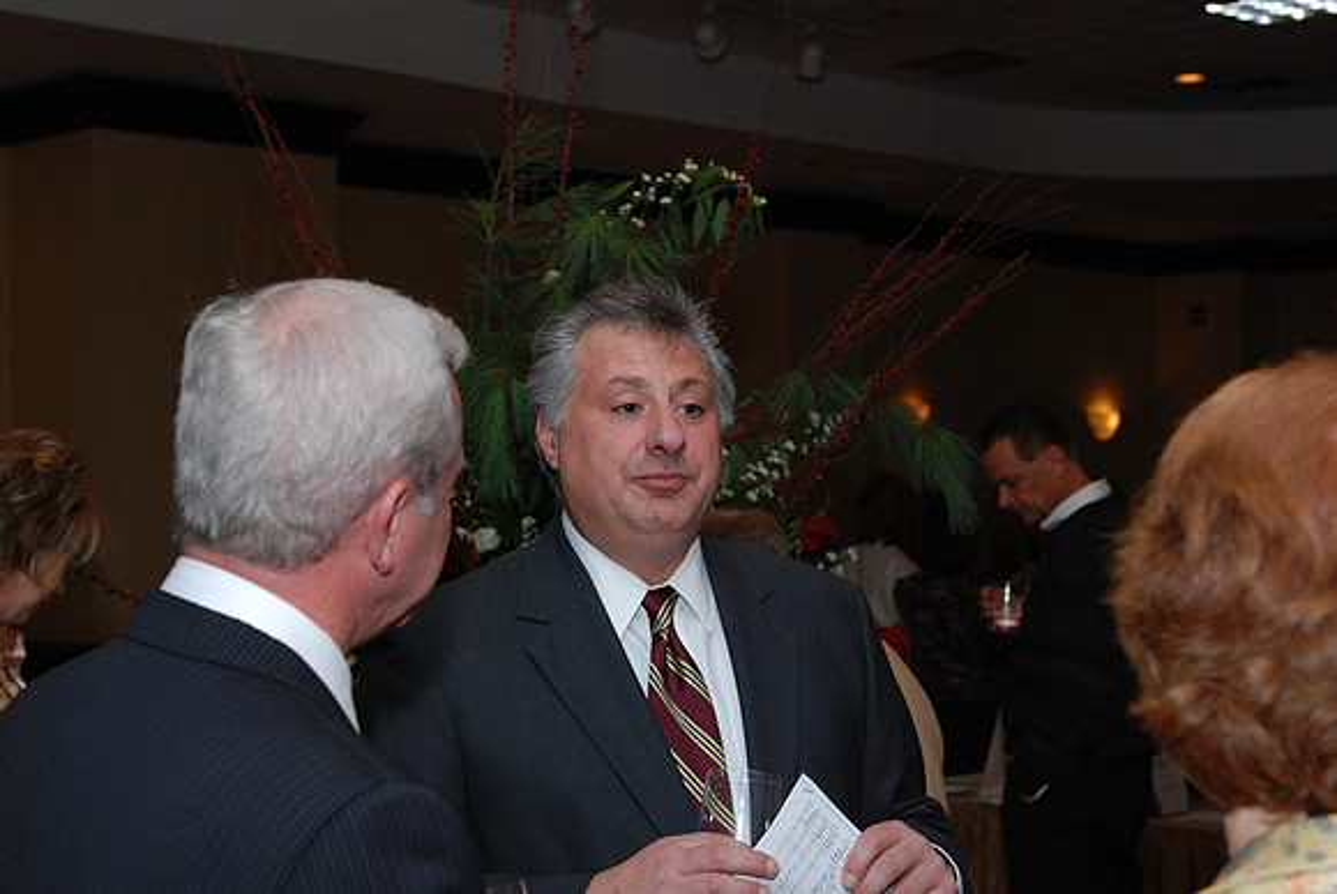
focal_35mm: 60
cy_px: 447
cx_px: 668
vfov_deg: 22.7
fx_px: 2231
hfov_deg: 33.4
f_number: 5
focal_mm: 40
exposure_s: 1/100
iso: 400
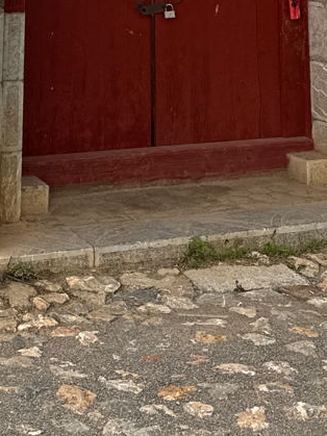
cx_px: 83
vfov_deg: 19.6
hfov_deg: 17.1
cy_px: -230
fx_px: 1084
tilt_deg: +6.8
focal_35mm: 86
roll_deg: -1.9
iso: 100
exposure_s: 1/333
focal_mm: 6.76
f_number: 1.78
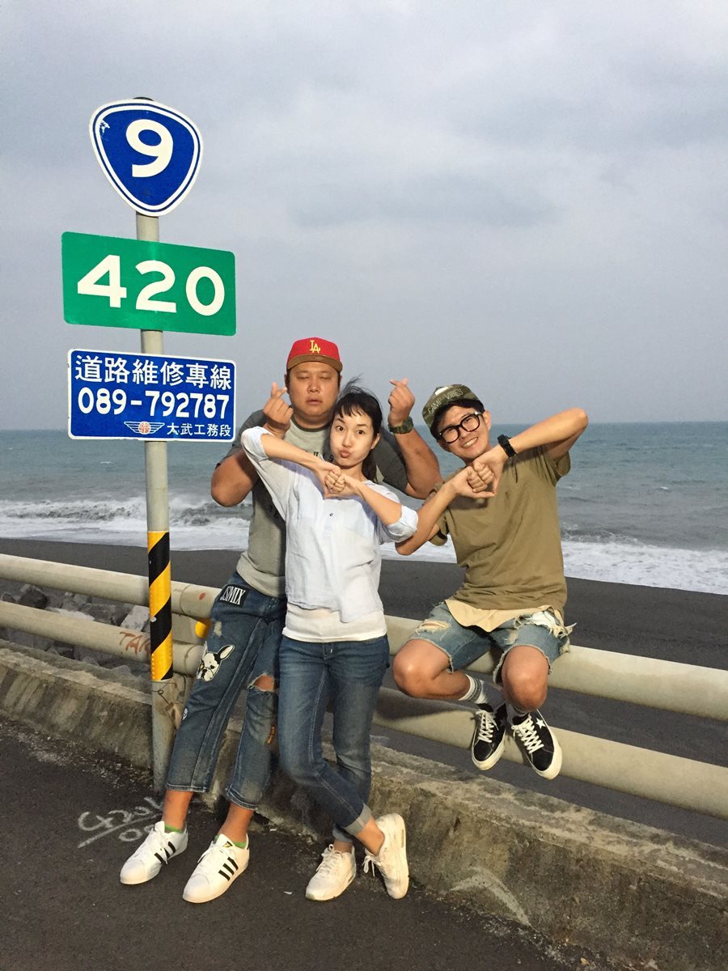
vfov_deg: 61.7
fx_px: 813
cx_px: 364
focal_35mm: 29
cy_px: 486
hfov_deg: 48.2
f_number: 2.2
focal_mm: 4.15
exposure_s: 1/24
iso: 250
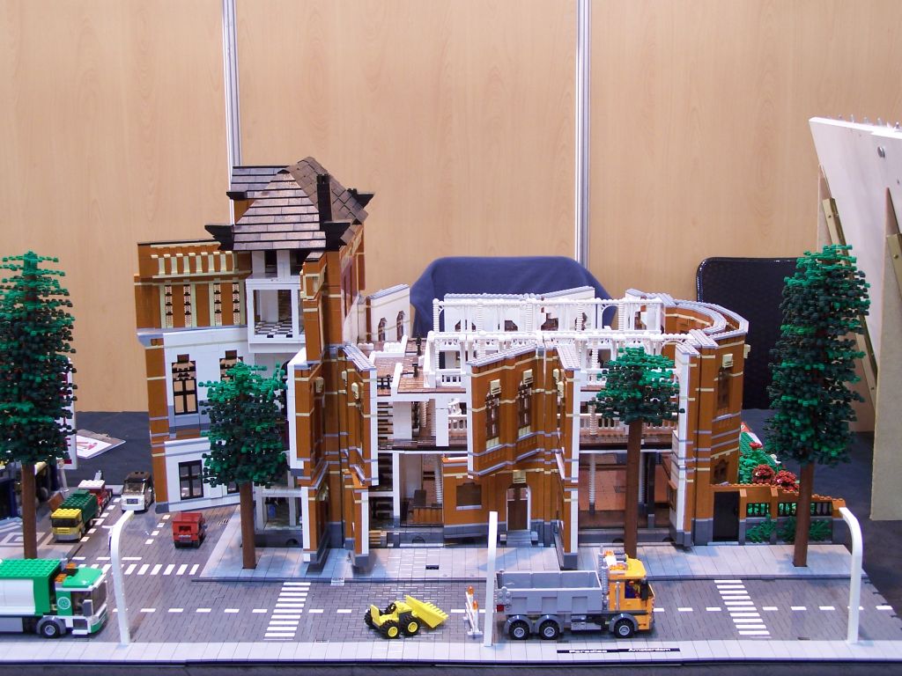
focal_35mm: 51
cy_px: 338
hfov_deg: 37.5
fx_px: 1329
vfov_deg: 28.6
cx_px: 451
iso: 80
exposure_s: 1/3
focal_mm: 8.5
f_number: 3
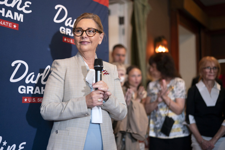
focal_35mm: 50
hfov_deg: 39.6
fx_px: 312
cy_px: 75
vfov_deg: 27.0
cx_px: 112
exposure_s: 1/320
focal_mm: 50
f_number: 1.4
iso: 1600
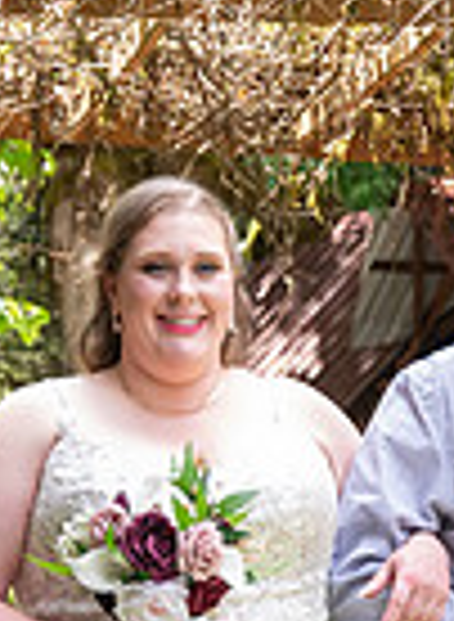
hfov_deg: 4.2
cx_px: 148
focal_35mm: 345
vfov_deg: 5.8
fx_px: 6129
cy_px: 217
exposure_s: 1/400
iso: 800
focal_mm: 48
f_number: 4
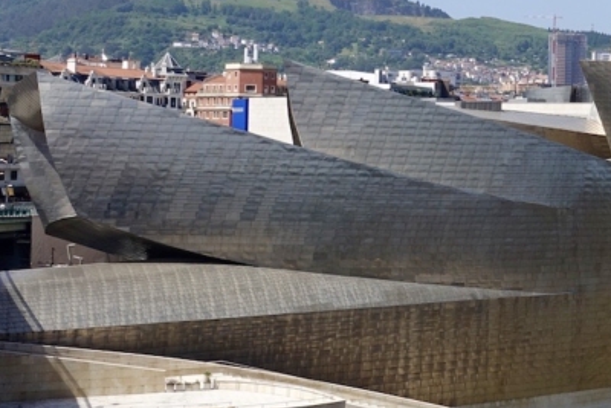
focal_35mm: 85
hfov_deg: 21.7
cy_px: 129
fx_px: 1443
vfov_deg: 16.0
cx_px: 781
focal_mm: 12.2
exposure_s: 1/500
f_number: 5.6
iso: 125
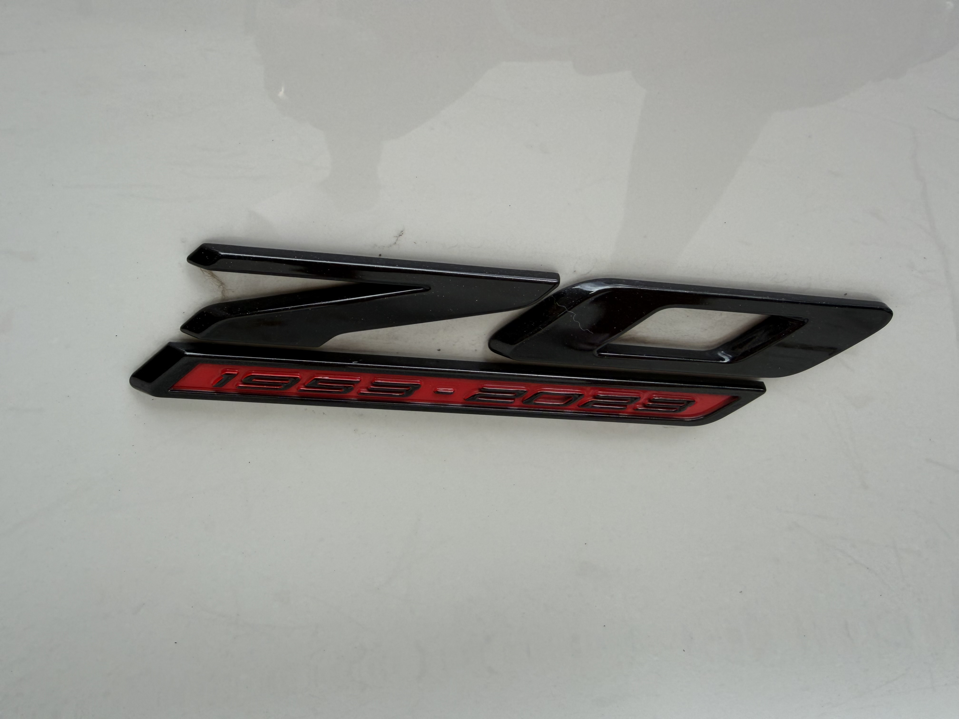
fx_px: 665
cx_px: 480
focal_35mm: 24
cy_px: 360
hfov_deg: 71.6
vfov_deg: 56.8
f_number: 2.2
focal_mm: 2.22
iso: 40
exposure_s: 1/244
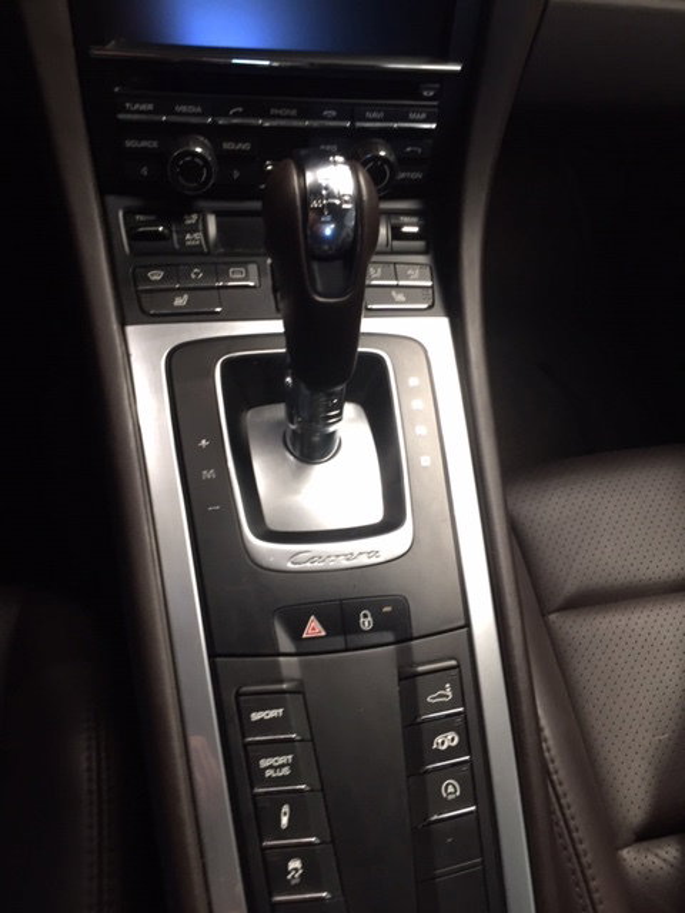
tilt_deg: -50.5
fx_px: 765
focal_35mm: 29
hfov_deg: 48.2
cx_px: 342
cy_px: 456
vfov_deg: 61.7
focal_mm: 4.15
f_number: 2.2
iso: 100
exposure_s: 1/33
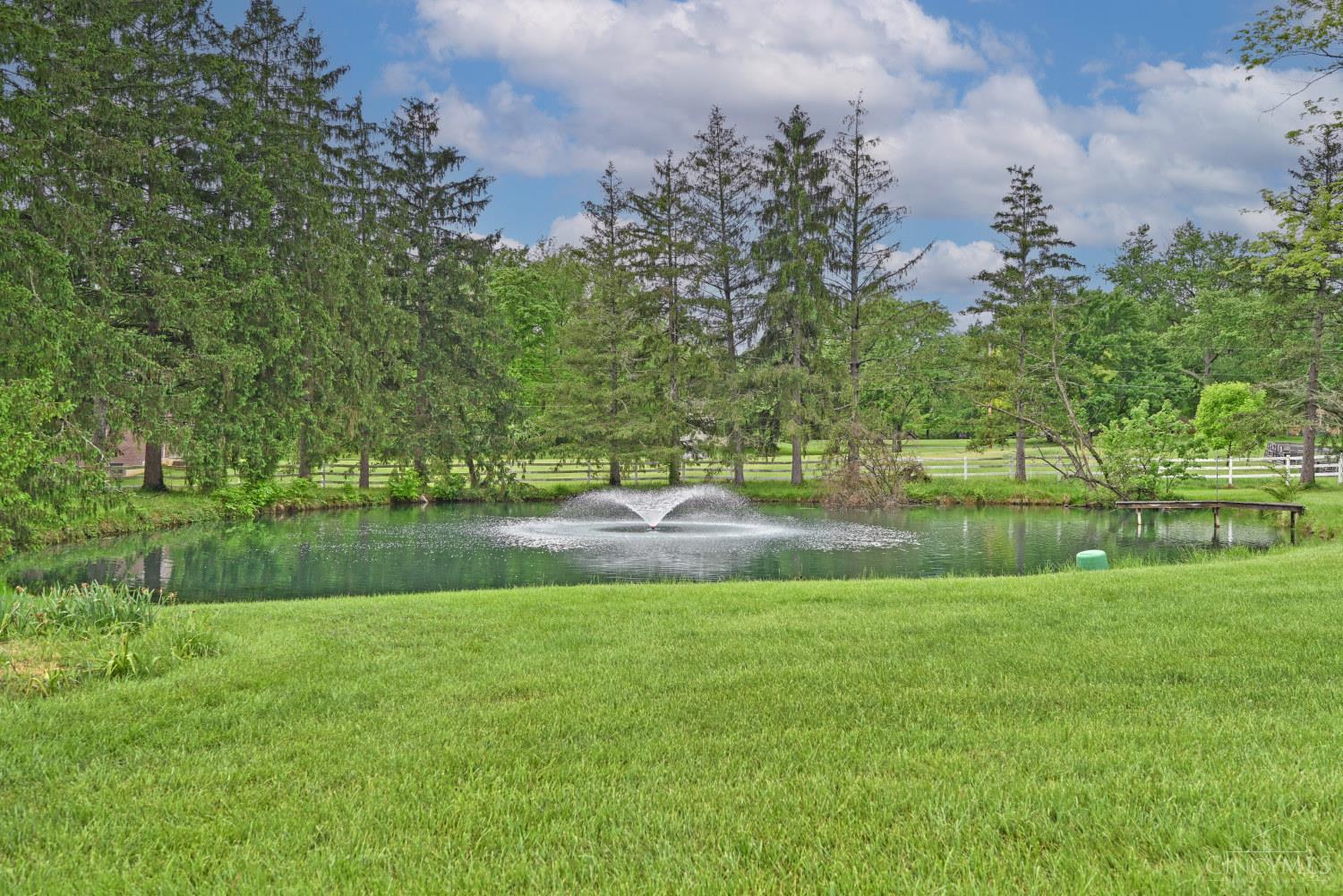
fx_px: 1119
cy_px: 448
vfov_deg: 43.6
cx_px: 672
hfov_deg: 61.9
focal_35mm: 30
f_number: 6.3
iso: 100
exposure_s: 1/320
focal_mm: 30
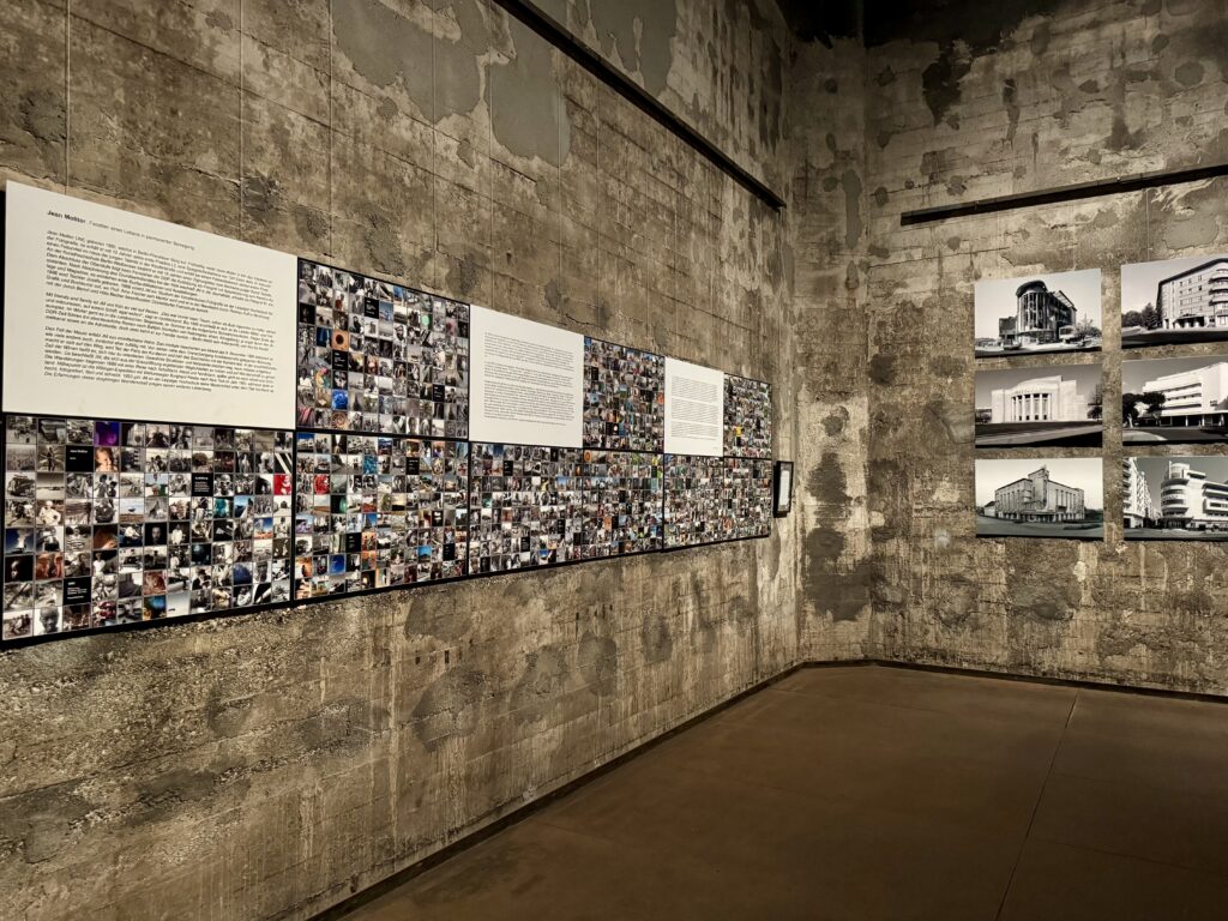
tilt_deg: +0.7
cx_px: 614
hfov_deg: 71.6
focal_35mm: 24
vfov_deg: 56.8
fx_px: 851
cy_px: 460
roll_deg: -0.2
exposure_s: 1/49
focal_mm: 6.76
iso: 640
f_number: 1.78
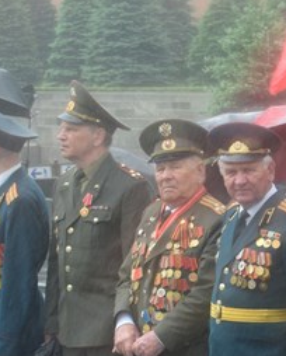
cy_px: 200
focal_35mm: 204
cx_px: 458
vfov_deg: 9.5
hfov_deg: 7.4
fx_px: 2153
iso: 400
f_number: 6.3
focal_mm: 36
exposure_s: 1/160
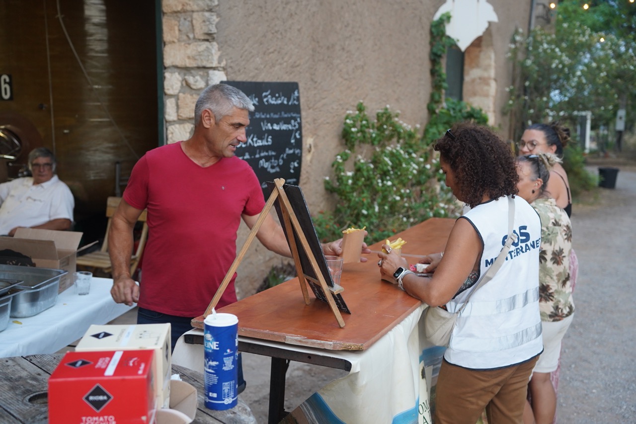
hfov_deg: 46.5
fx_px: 740
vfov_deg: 32.0
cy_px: 212
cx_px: 318
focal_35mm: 42
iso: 1600
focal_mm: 41.9
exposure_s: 1/160
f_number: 3.5
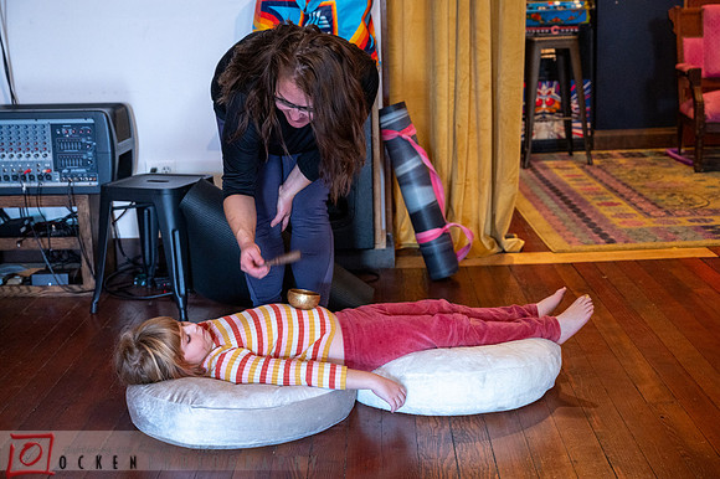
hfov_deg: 38.2
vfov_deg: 26.0
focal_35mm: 52
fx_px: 1039
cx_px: 360
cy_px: 240
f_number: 4
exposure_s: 1/80
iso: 3200
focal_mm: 52
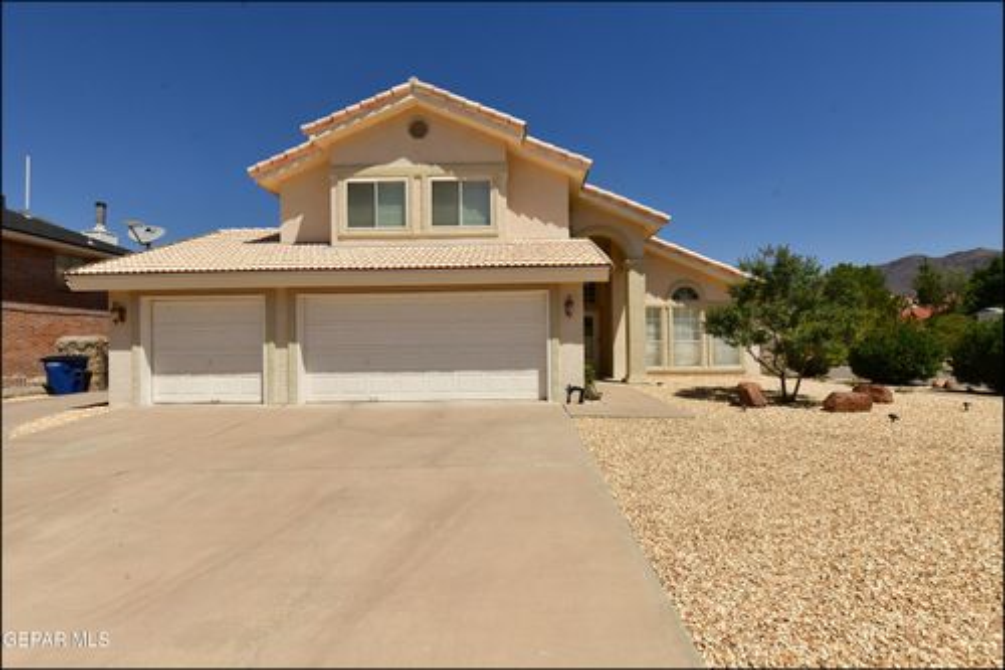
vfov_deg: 73.7
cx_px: 502
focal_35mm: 16
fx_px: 446
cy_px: 335
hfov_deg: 96.8
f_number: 11
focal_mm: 16
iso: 800
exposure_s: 1/4000
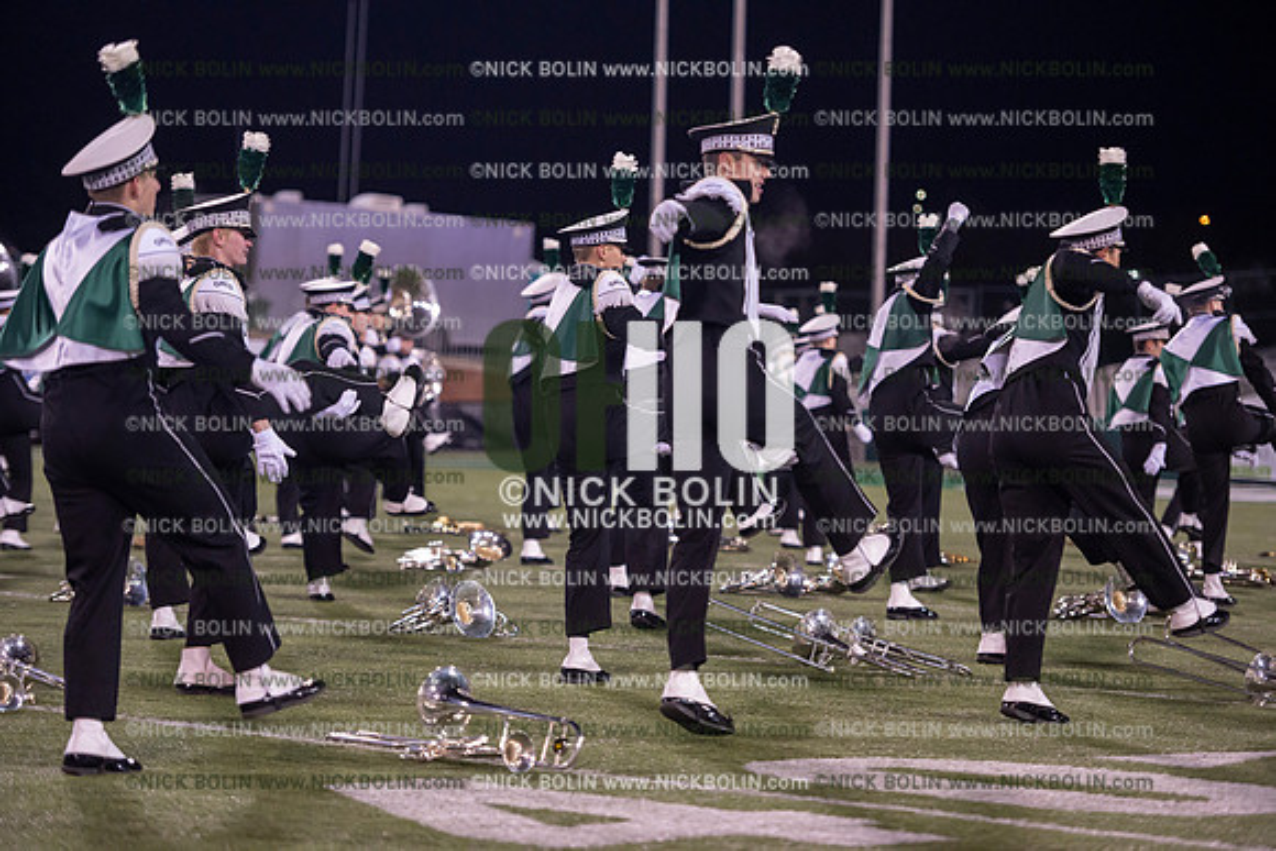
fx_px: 4254
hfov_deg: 17.1
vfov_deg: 11.4
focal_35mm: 120
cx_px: 638
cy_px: 426
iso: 2500
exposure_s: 1/1250
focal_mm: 120
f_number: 2.8
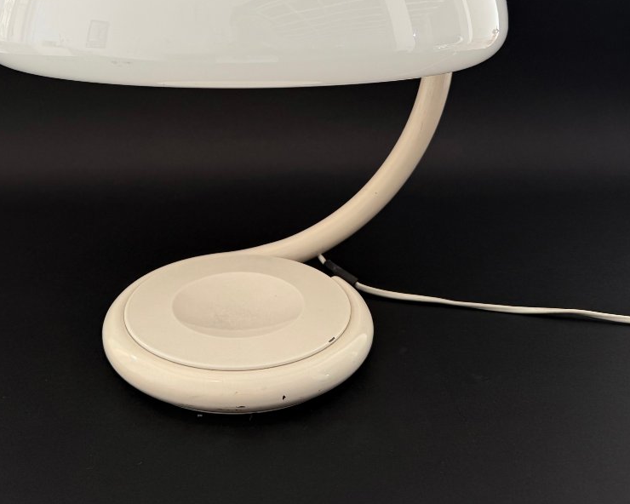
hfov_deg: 47.7
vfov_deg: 37.1
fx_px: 709
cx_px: 251
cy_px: 69
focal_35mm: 38
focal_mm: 6.76
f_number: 1.78
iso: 80
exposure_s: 1/100
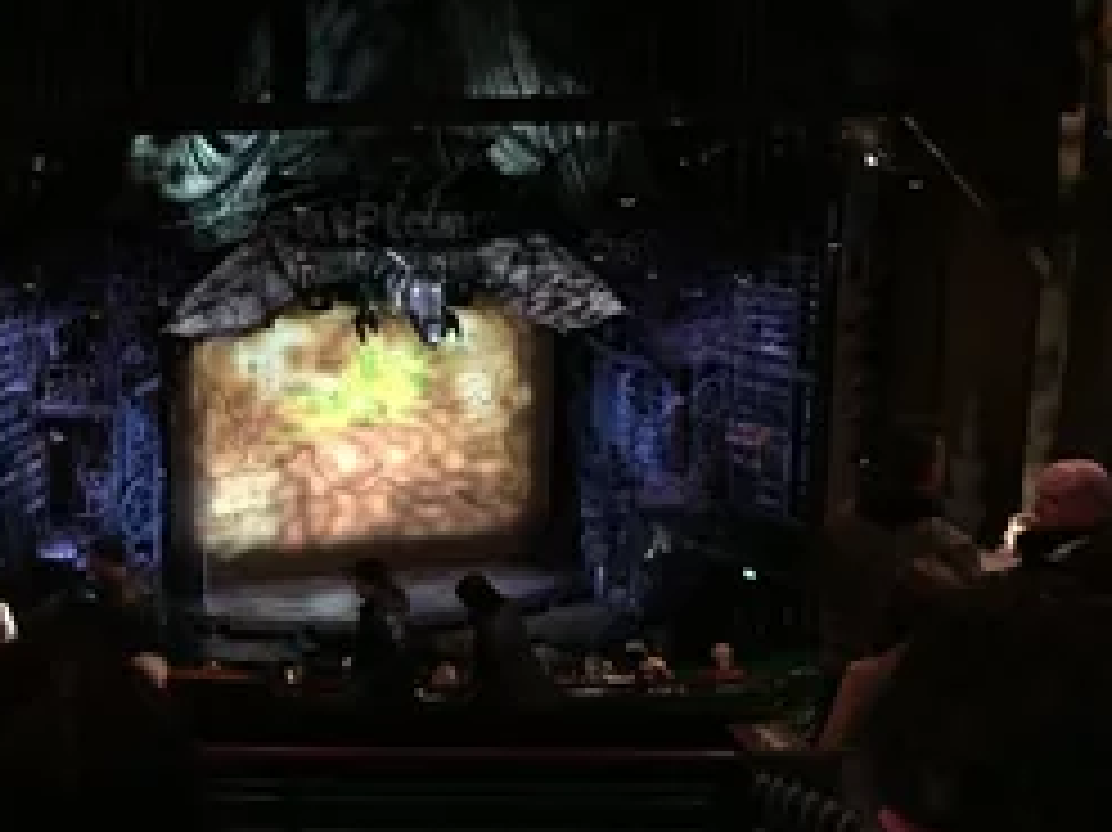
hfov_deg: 39.8
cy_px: 238
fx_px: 1509
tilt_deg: -11.6
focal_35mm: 47
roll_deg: -0.1
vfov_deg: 30.5
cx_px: 338
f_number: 2.2
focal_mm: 4.15
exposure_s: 1/17
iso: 400
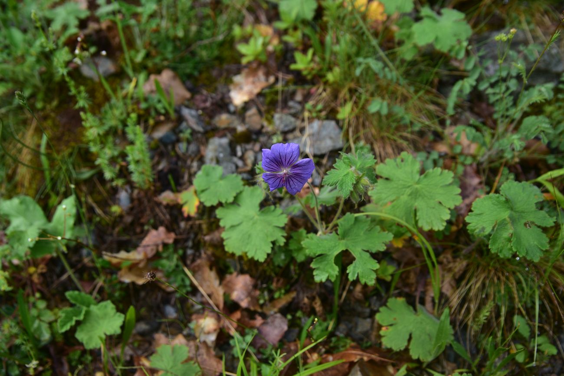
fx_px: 627
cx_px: 282
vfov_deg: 33.4
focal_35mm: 40
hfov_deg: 48.5
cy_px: 188
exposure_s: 1/125
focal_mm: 40
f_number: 5
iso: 160
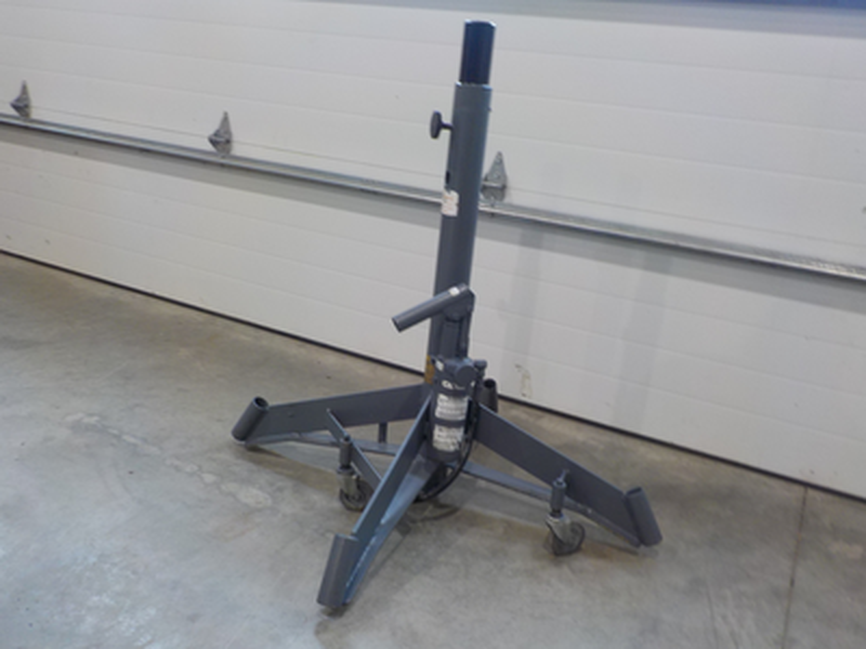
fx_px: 751
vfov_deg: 46.8
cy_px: 324
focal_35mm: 30
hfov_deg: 60.0
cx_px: 433
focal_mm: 4.1
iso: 160
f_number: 3.3
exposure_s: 1/30
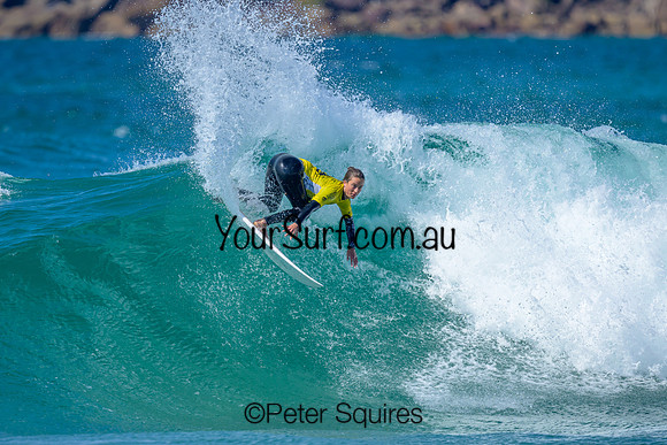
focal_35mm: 992
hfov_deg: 2.1
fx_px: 18382
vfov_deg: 1.4
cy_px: 276
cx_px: 289
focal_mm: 800
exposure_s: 1/2000
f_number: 6.3
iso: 200
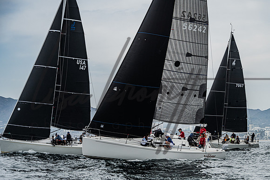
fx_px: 959
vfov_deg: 10.7
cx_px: 162
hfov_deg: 16.0
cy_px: 106
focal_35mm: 128
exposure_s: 1/2500
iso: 400
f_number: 6.3
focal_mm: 105
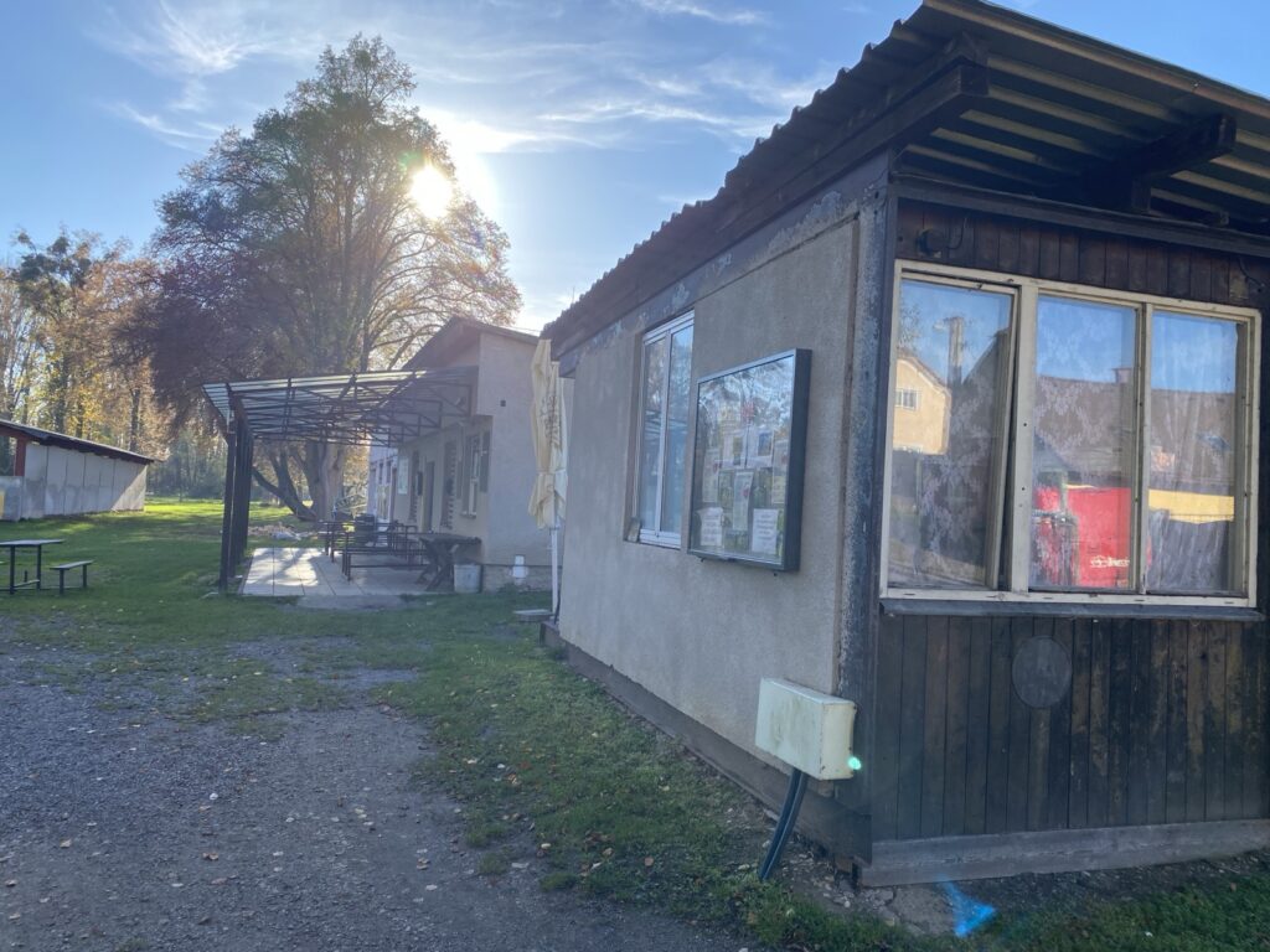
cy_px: 476
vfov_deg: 53.1
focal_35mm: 26
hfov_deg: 67.3
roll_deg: -1.9
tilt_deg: +0.8
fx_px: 954
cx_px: 635
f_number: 1.8
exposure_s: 1/1082
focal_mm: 4.25
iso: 32
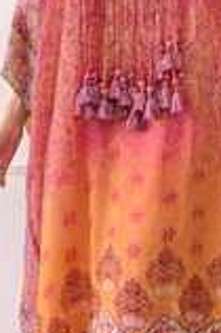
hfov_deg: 8.6
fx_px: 1476
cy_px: 140
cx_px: 143
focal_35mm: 160
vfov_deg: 12.8
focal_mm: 48
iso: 320
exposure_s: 1/160
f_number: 8
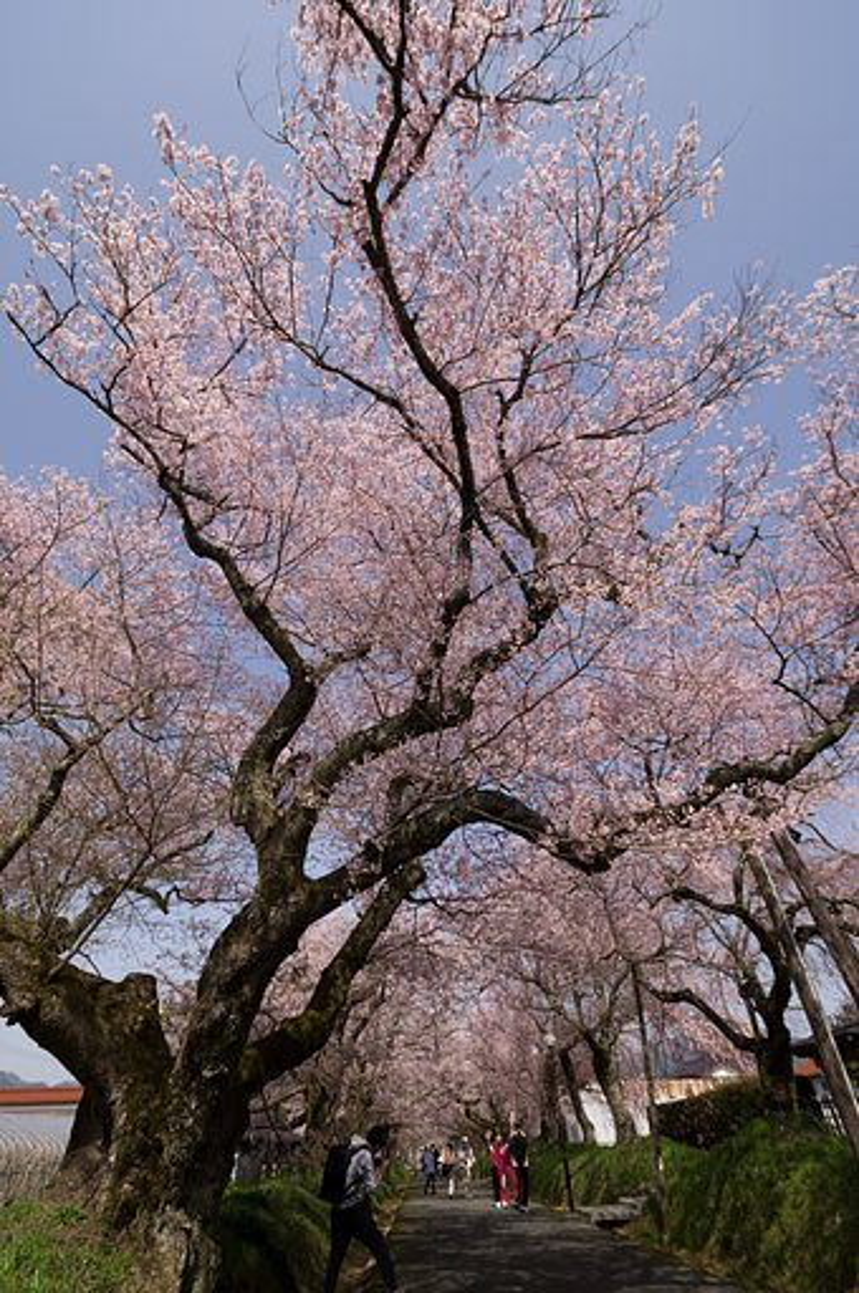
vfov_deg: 100.5
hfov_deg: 77.2
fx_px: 538
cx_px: 430
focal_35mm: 15
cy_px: 646
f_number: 8
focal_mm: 10
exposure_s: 1/200
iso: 100
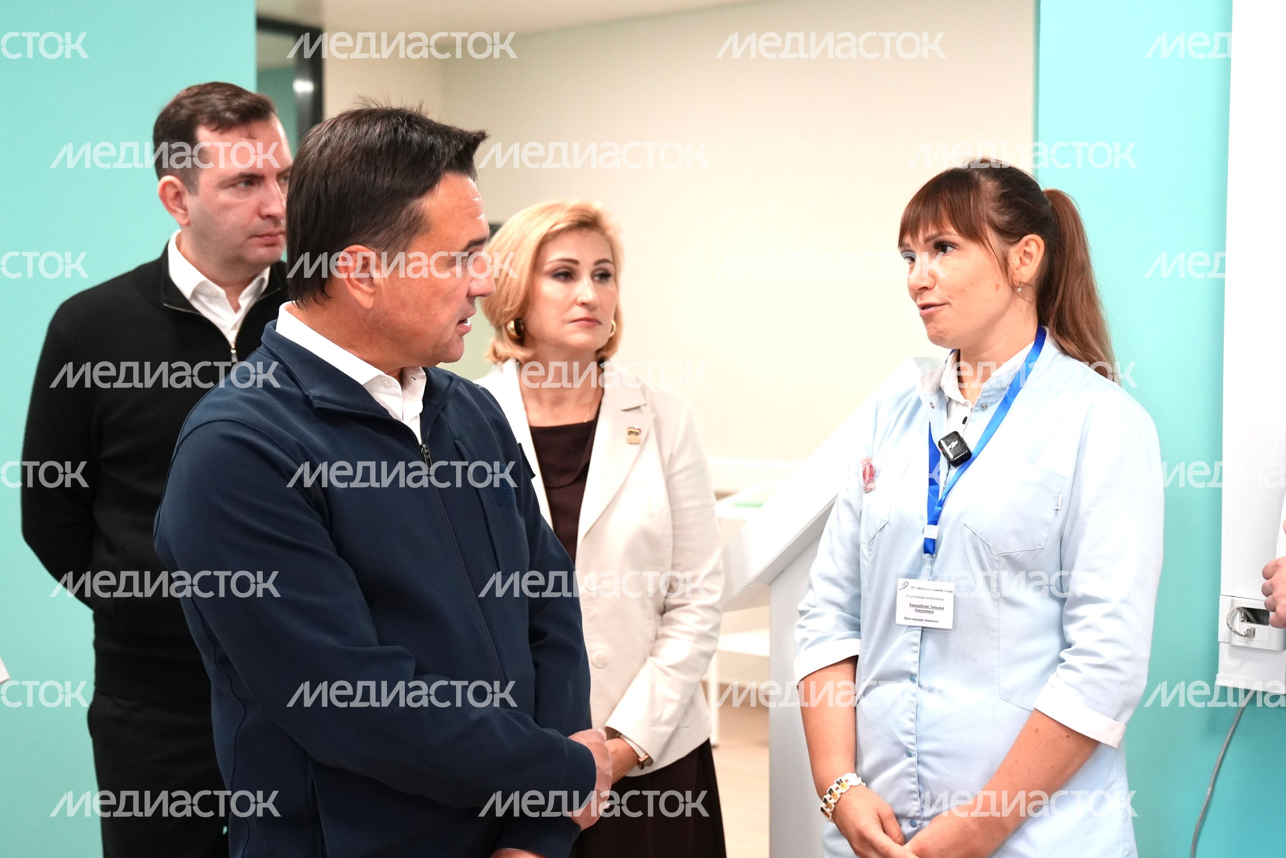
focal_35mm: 43
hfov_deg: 45.4
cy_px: 429
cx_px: 643
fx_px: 1536
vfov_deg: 31.2
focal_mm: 43
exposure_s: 1/200
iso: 2000
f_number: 3.5
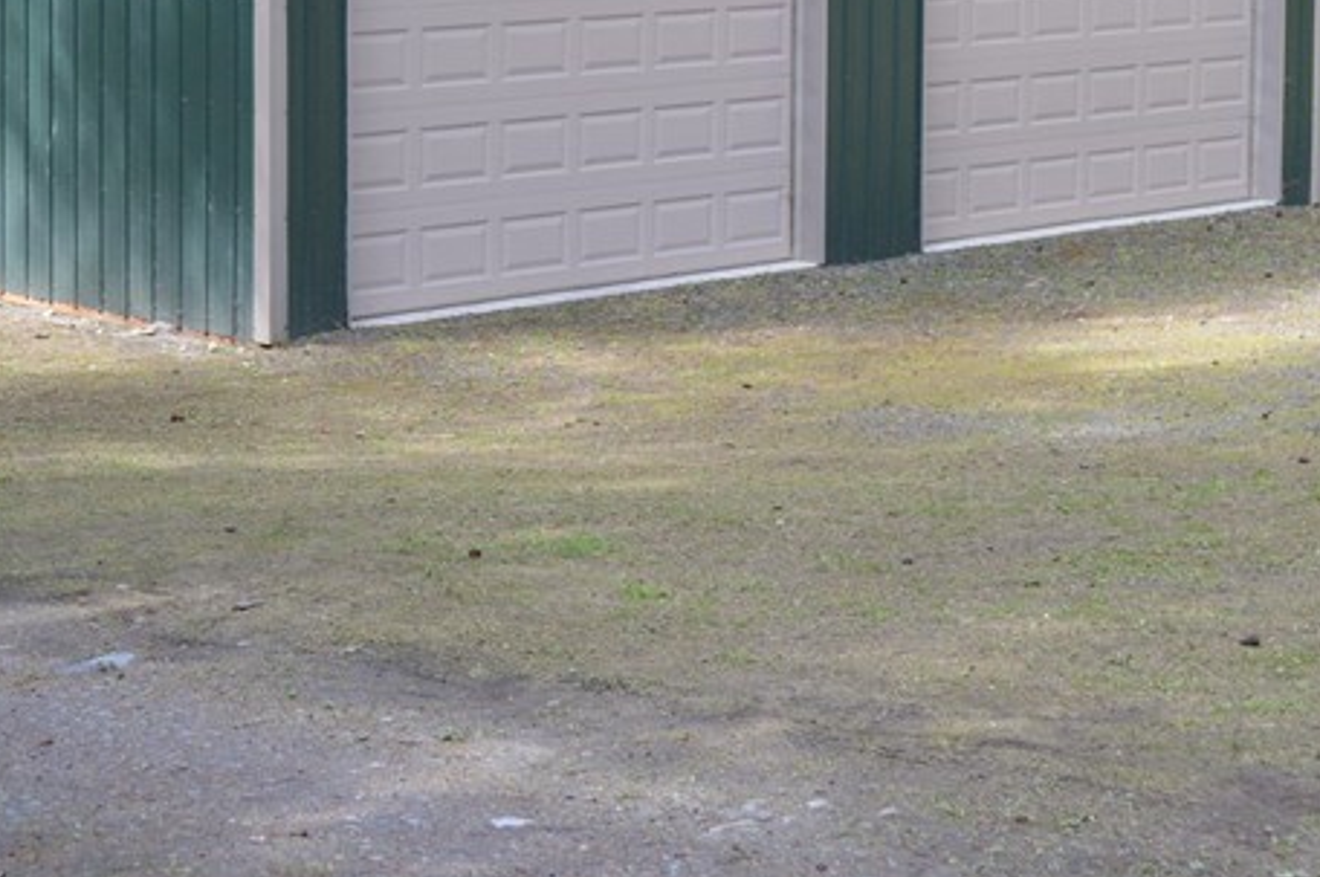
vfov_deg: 14.4
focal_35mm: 93
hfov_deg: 21.8
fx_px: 3406
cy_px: -14
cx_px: 375
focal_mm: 26
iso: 180
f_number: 5.6
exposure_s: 1/125
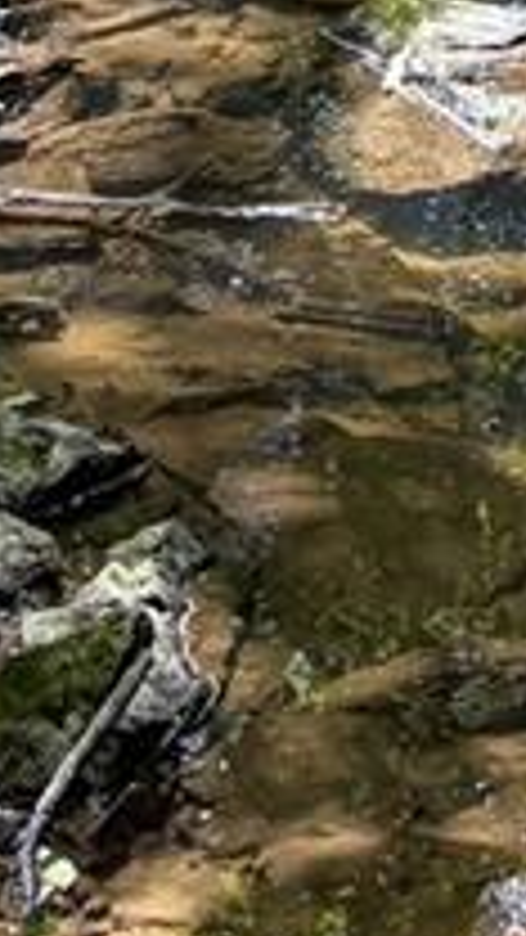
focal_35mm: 209
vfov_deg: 8.6
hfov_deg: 5.8
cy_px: -1881
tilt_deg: -0.9
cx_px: 746
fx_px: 5182
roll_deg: -0.3
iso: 50
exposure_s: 1/339
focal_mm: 5.96
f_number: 1.6
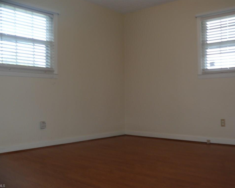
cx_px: 114
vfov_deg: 38.2
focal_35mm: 39
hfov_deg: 46.8
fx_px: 271
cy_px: 93
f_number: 2.8
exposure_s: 1/30
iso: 100
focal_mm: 7.7
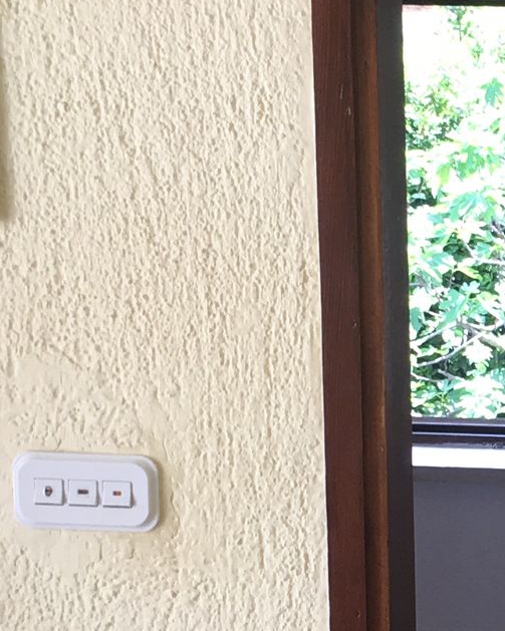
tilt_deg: -10.4
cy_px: 480
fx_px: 2355
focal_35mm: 126
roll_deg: -1.3
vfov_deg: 15.2
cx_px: 893
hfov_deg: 11.4
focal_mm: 4.15
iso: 32
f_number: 2.2
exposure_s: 1/100
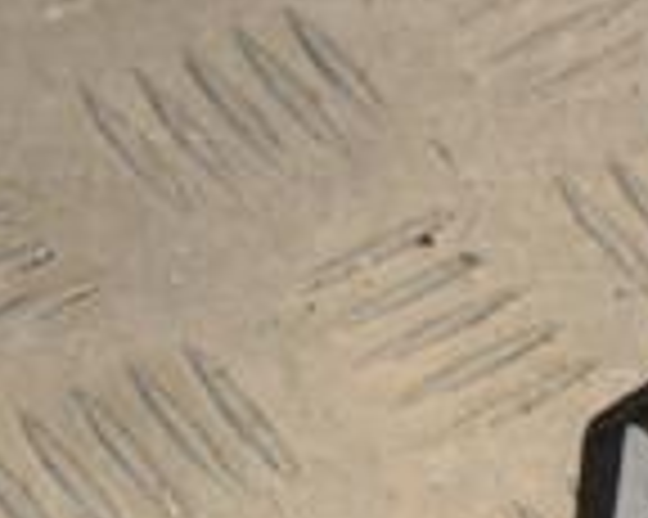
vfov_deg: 5.2
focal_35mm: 294
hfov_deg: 6.4
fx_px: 5635
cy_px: 572
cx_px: 1269
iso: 800
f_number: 9
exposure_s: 1/200
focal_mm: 50
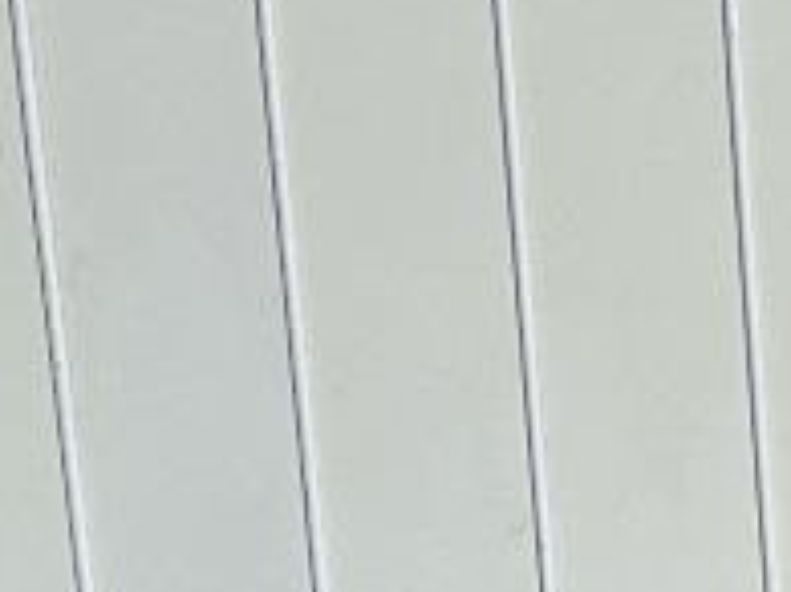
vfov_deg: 11.3
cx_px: 1683
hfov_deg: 13.1
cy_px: 880
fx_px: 2877
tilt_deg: -12.5
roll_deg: -0.8
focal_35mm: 126
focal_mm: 6.86
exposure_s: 1/13699
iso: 80
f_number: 1.78
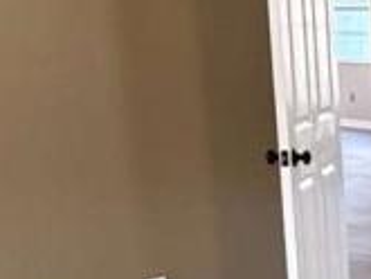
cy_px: 308
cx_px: 591
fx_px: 1094
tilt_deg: -14.0
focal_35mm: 102
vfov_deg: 14.2
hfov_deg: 17.0
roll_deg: -0.2
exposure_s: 1/60
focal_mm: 2.22
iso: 320
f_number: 2.2
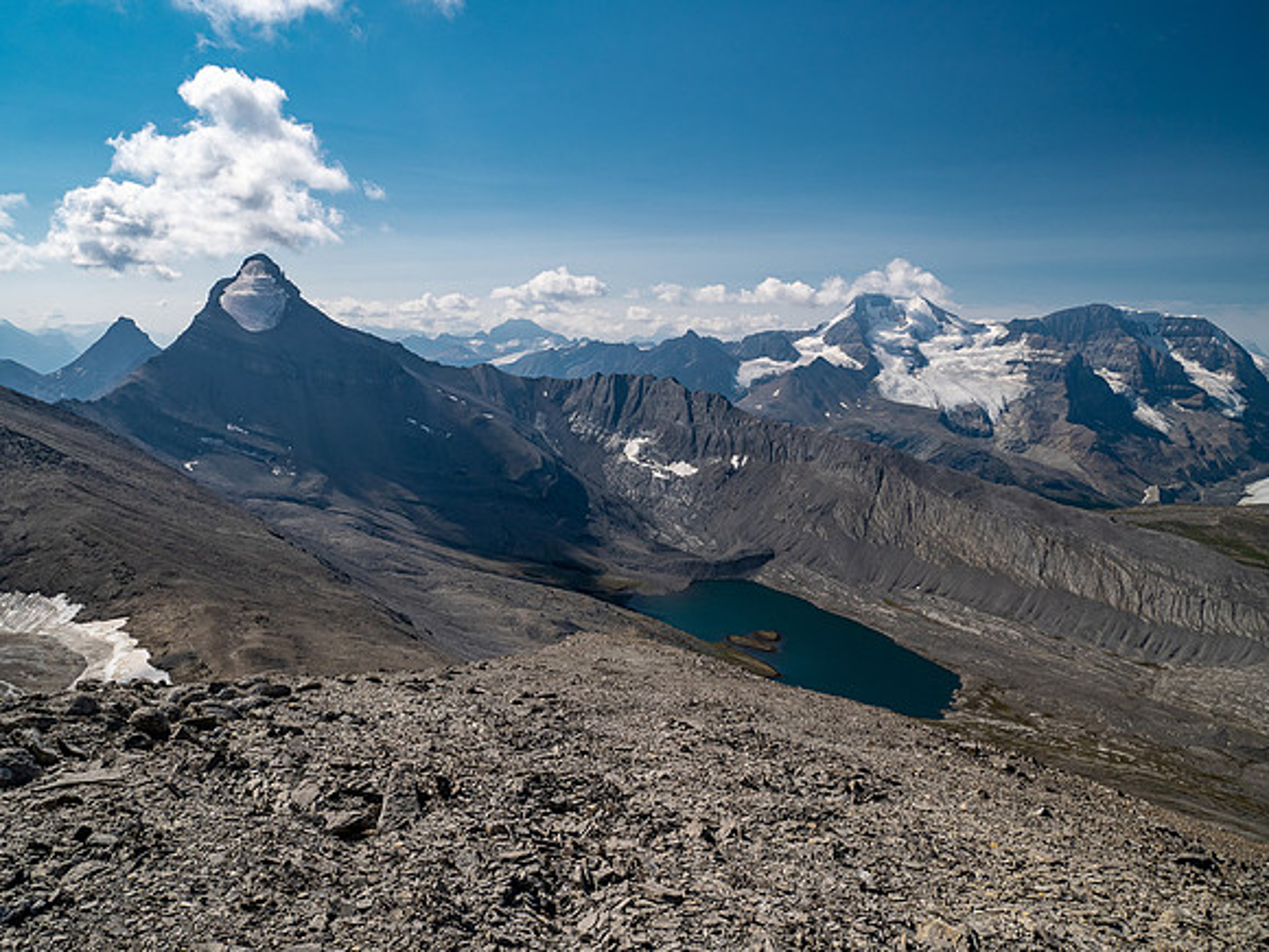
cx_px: 634
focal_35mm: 24
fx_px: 880
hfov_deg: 71.6
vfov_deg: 56.8
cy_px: 476
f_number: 8
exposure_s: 1/320
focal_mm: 12
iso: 200
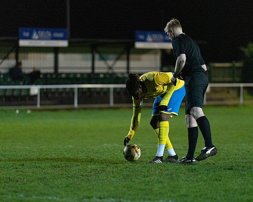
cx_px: 129
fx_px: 1730
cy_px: 107
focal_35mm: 231
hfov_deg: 8.4
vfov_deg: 6.7
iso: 5000
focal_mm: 179
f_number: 2.8
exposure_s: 1/500
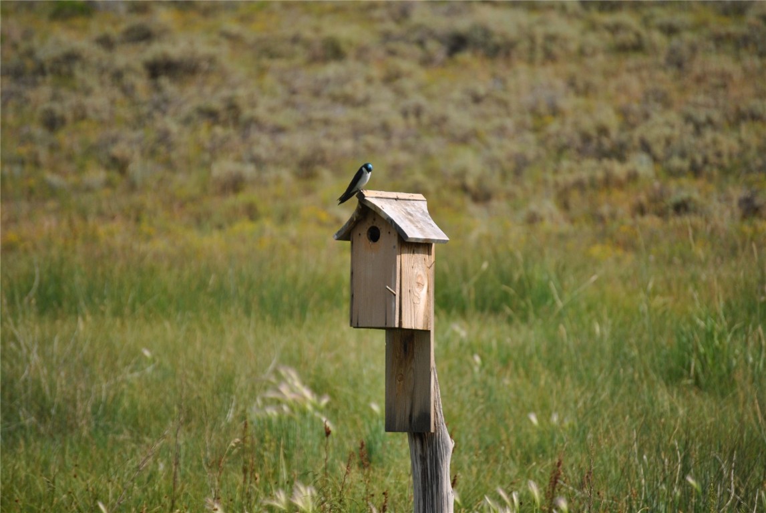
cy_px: 256
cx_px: 383
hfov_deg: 8.3
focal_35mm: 248
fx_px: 5273
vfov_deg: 5.6
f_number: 5.3
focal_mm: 165
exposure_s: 1/2000
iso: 200
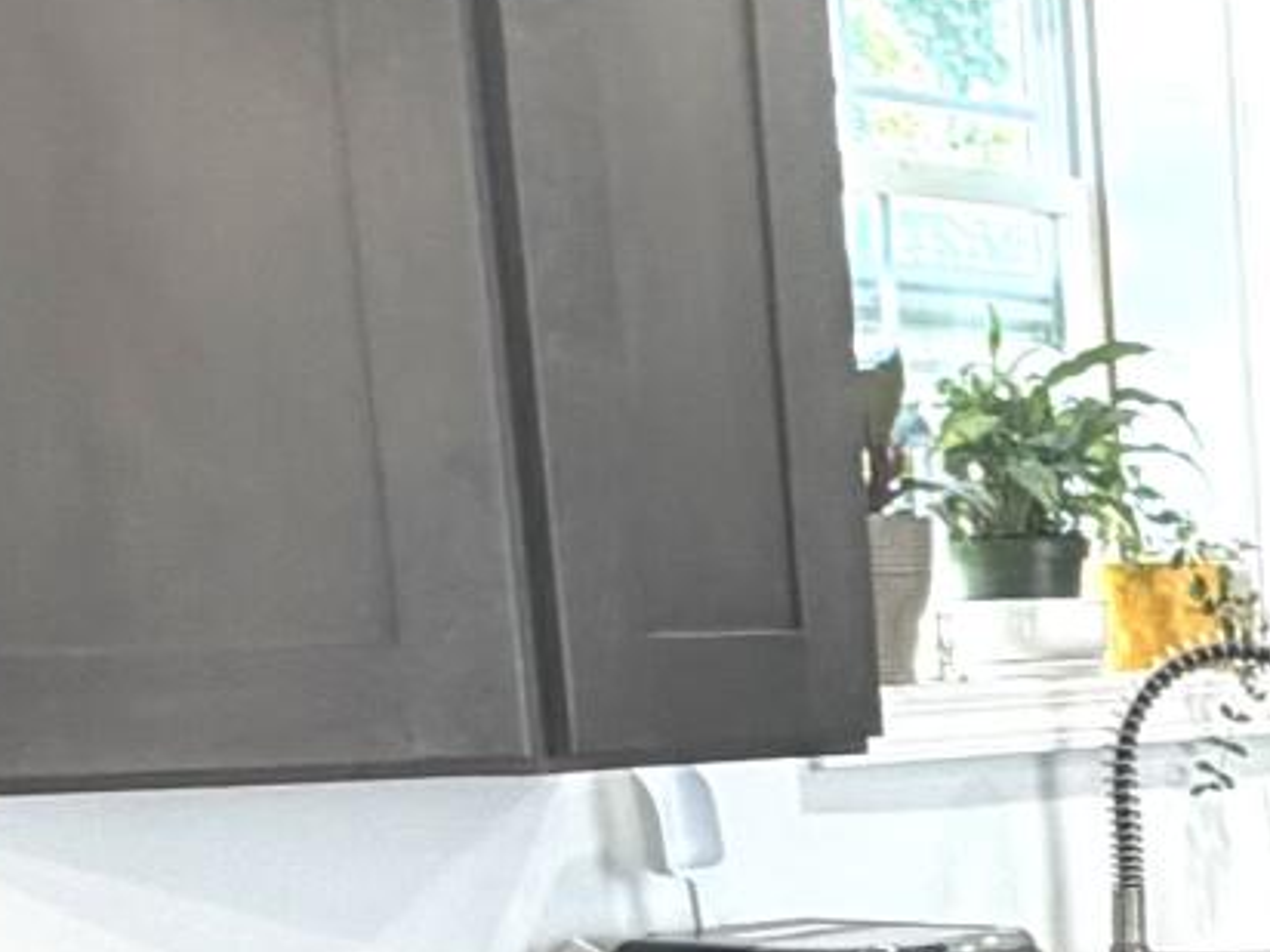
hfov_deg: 17.8
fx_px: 3742
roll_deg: +1.8
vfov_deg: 13.7
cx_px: 1720
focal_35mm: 102
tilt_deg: -10.2
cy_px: 1399
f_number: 2.2
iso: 160
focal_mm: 2.22
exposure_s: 1/60
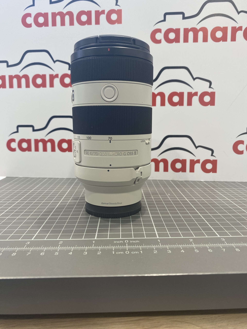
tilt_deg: -8.5
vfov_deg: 67.3
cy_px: 164
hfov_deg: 53.1
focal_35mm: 26
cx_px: 124
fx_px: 247
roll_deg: +0.5
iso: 100
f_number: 1.8
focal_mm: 4.25
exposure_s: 1/100
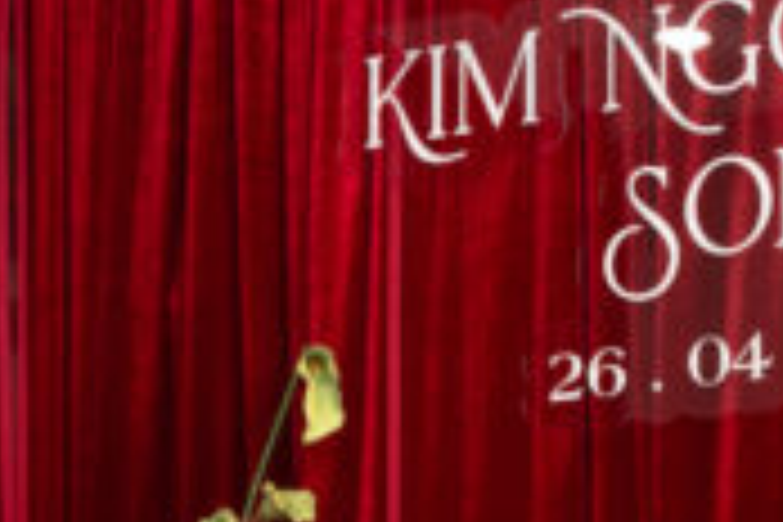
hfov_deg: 12.1
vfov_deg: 8.0
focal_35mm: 169
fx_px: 3683
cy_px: 716
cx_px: 184
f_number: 2.8
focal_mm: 49.1
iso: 400
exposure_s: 1/160
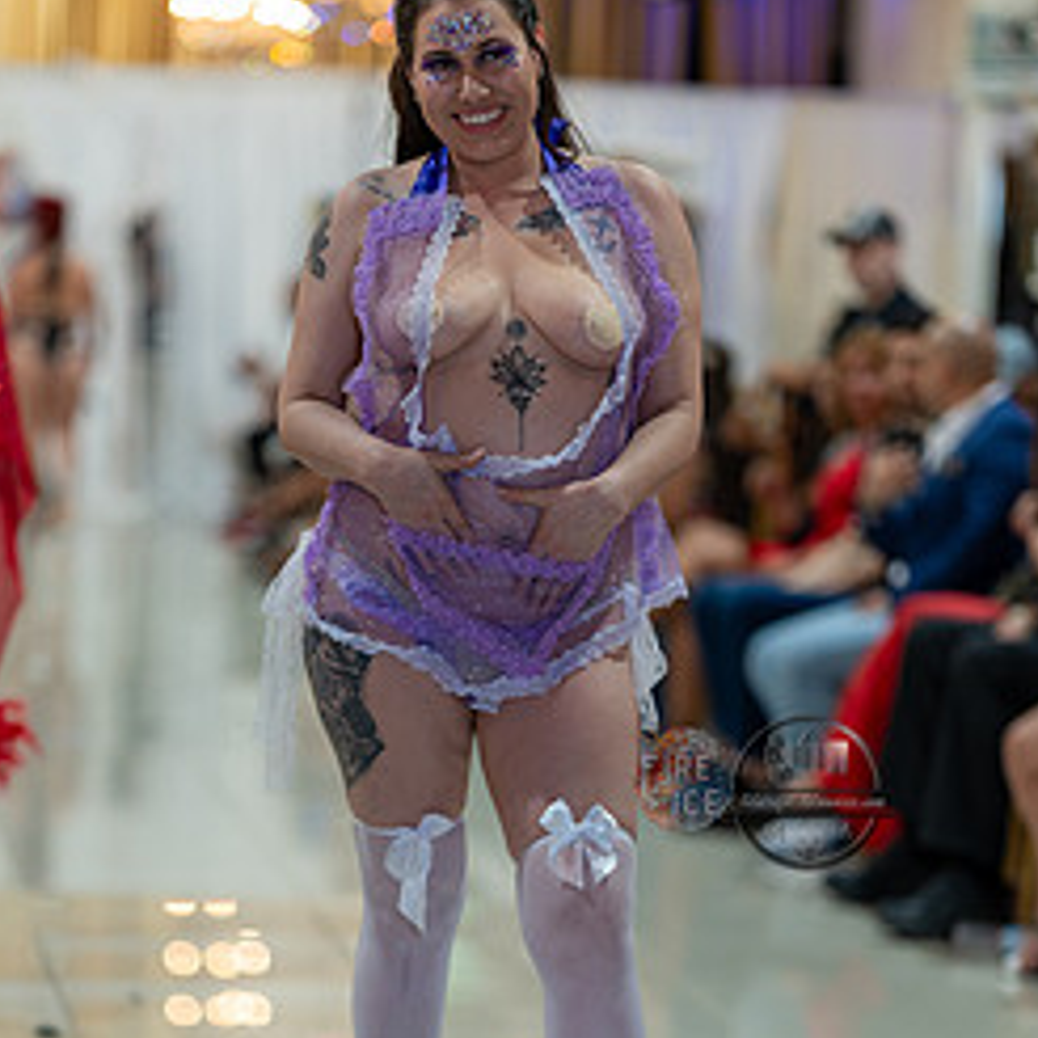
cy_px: 793
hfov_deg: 13.2
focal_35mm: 132
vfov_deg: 13.2
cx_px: 447
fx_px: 4478
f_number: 1.4
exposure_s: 1/160
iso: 125
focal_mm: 85
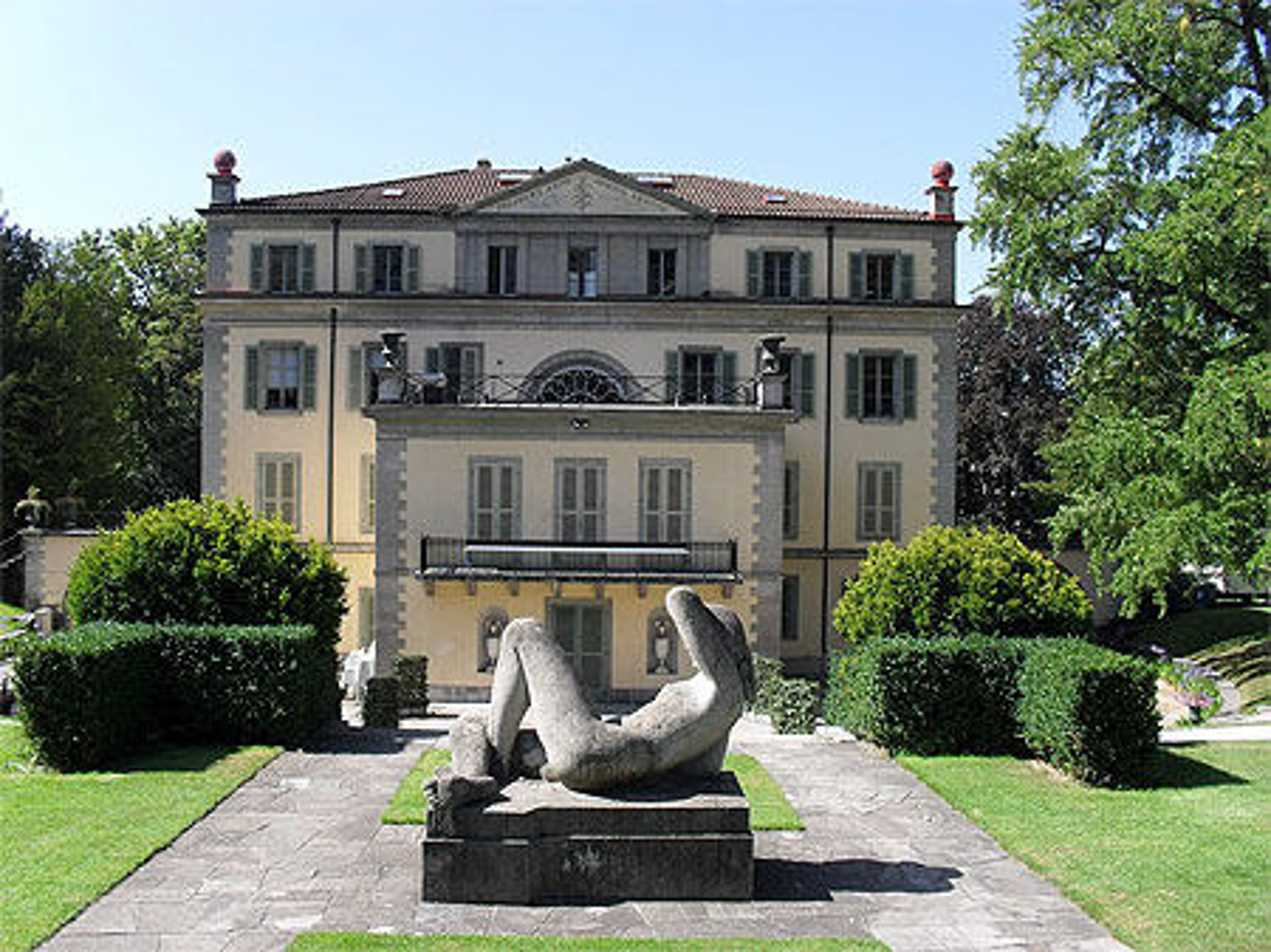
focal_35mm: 35
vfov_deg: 40.7
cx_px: 636
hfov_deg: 52.7
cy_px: 476
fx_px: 1284
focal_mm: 6.3
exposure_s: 1/90
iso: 100
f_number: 8.4
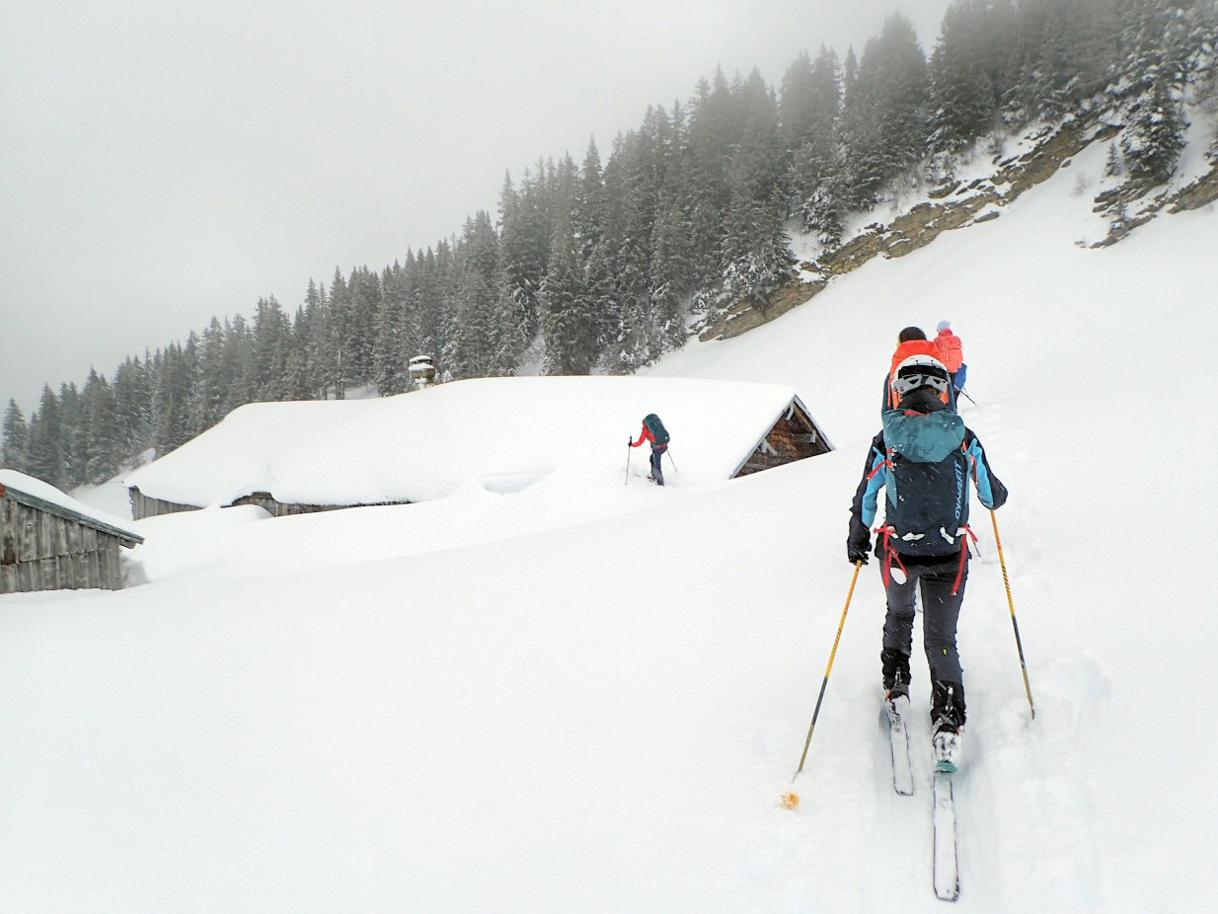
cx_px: 620
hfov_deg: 65.3
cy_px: 460
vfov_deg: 51.4
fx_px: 950
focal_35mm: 27
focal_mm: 4.5
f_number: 8
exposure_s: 1/160
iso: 100
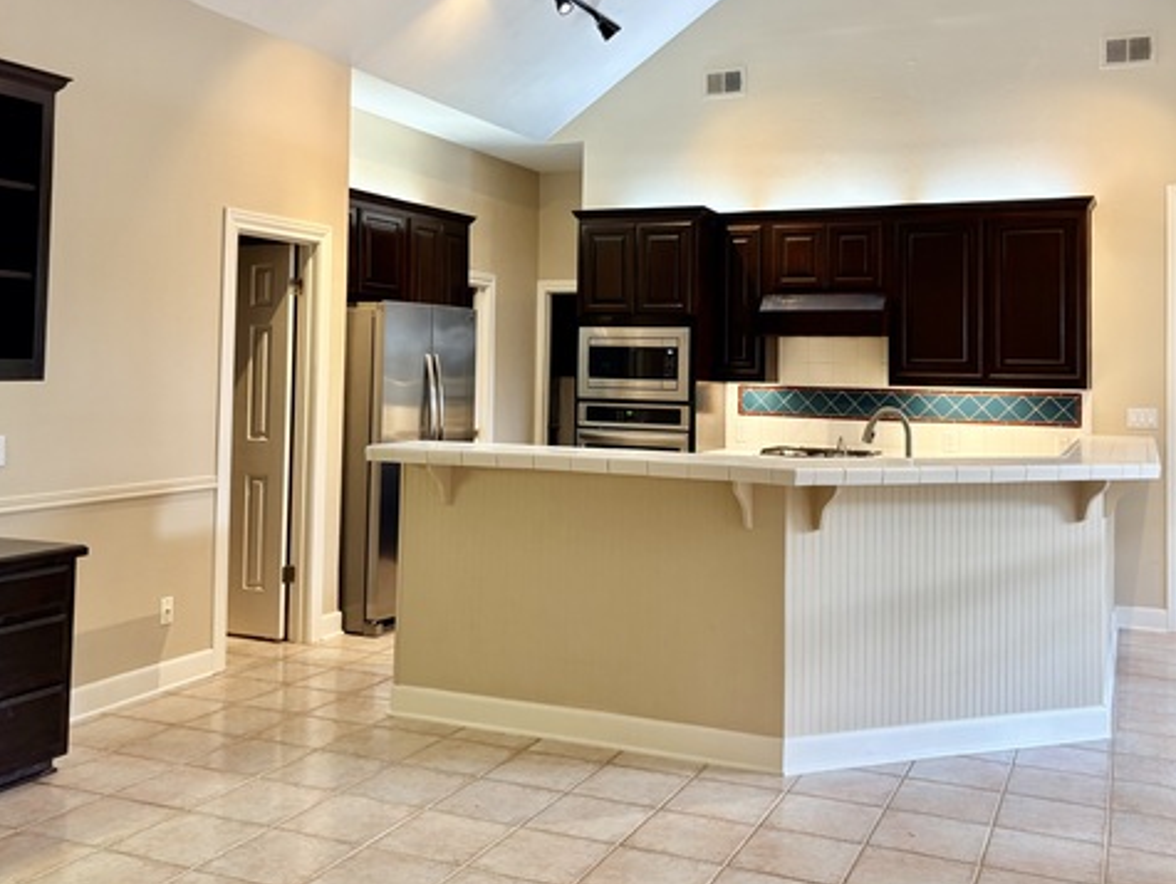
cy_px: 317
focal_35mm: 35
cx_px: 624
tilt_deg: +3.0
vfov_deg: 40.4
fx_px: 1190
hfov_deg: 52.6
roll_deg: -0.4
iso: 100
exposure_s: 1/60
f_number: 1.6
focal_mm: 5.96
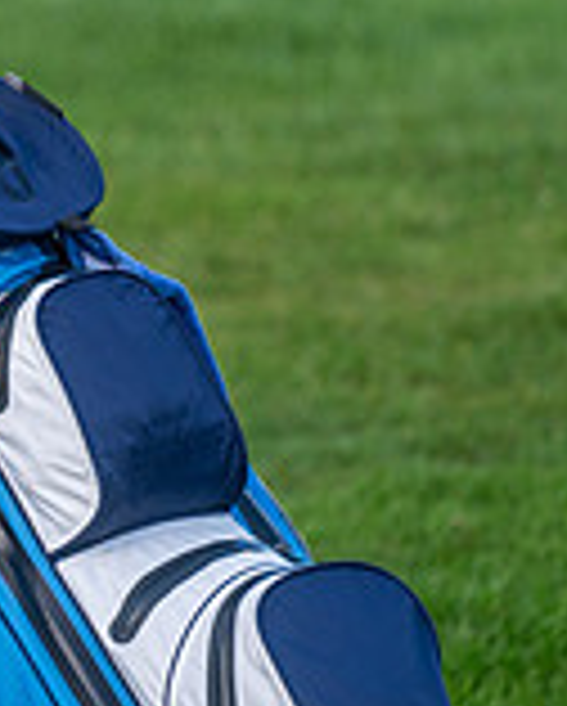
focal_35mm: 1040
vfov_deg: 1.9
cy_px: -43
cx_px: -706
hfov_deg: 1.5
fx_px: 21773
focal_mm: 300
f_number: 5
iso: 500
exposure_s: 1/800
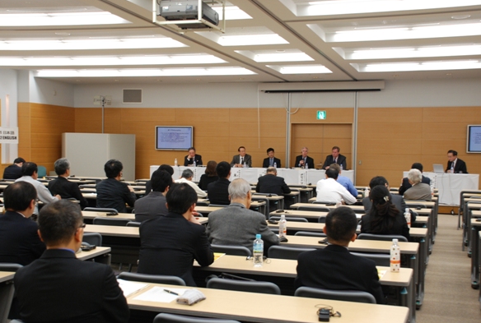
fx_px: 616
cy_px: 171
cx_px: 240
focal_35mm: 46
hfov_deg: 42.6
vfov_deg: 29.4
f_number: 4
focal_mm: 28
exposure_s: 1/40
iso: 400
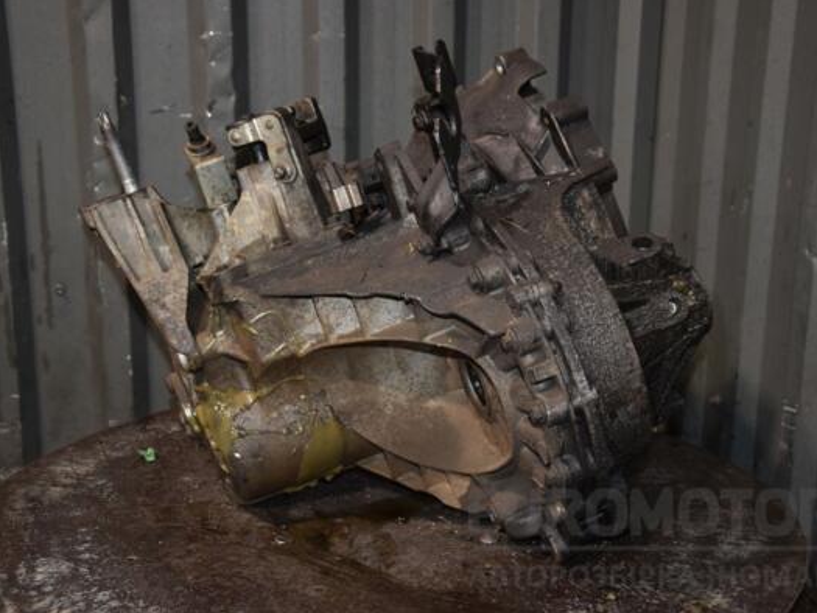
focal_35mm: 56
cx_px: 439
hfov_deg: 34.3
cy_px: 305
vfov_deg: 26.1
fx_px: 1322
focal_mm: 34
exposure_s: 1/60
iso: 800
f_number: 5
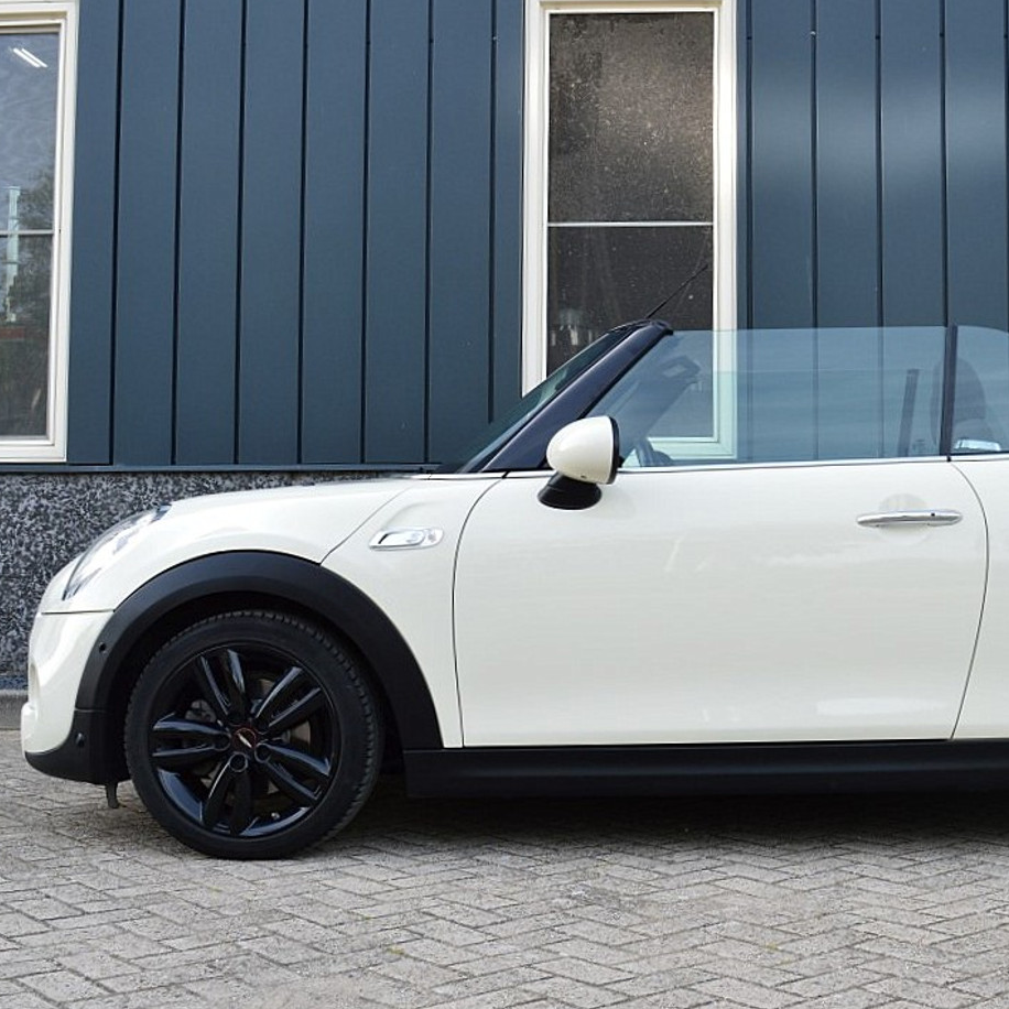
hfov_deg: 34.4
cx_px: 726
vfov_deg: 34.9
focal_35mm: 49
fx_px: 1604
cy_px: 509
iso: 400
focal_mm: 25
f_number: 9
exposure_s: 1/160
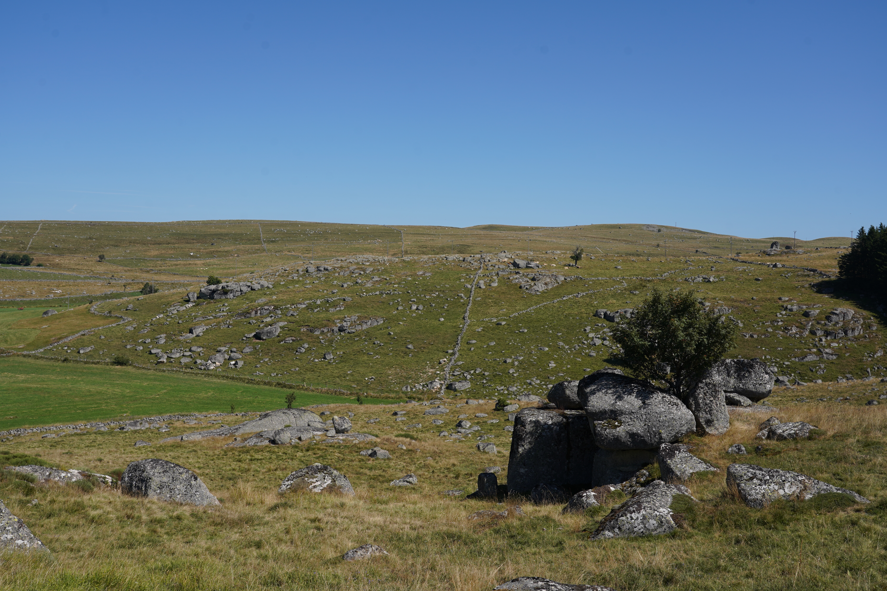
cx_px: 444
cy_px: 296
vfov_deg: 35.9
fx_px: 912
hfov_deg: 51.9
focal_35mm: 37
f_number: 9
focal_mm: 37
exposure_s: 1/250
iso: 100
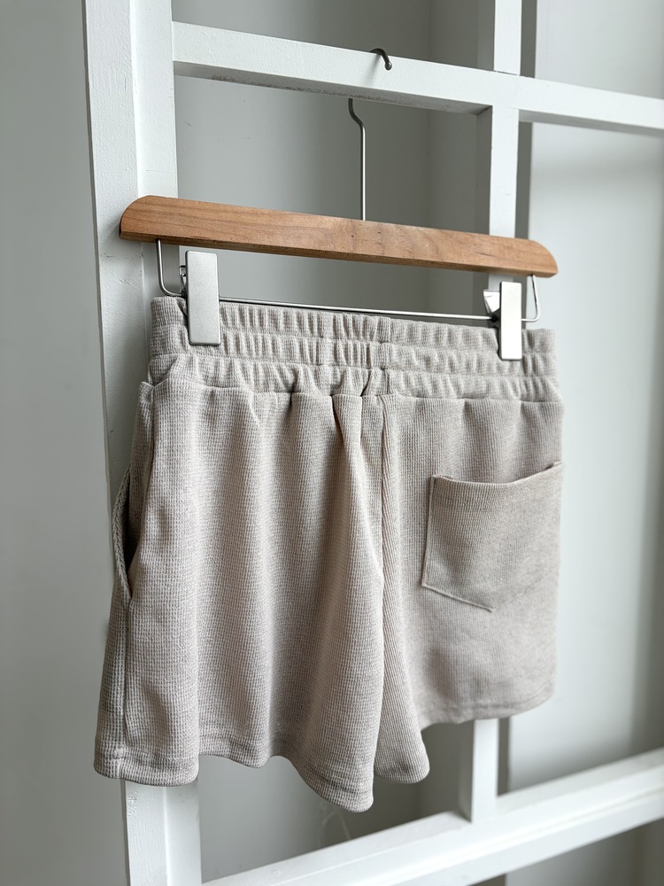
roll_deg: -0.2
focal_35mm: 26
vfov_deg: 67.3
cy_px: 443
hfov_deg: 53.1
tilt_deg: -7.9
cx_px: 332
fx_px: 665
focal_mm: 5.96
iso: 80
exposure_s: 1/60
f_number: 1.6
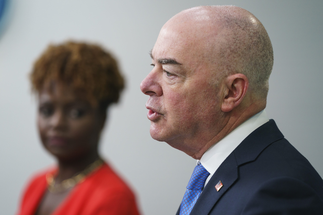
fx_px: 1534
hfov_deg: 12.0
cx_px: 162
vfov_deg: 8.0
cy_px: 108
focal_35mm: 171
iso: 1000
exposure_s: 1/400
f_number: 3.2
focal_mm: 171
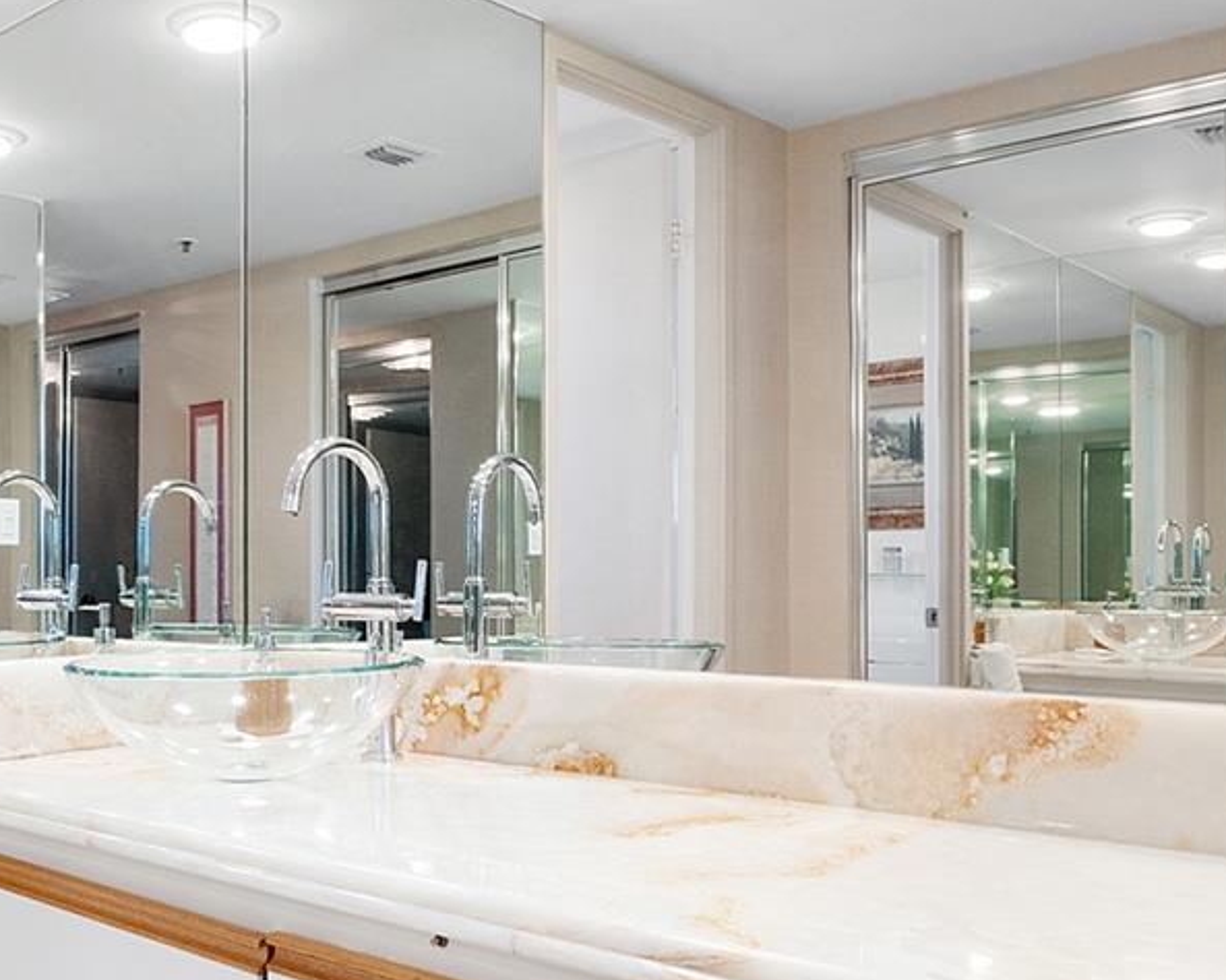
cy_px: 560
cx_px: 232
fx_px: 1378
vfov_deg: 39.1
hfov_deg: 45.3
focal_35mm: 38
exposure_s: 1/40
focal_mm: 10
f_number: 8
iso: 500
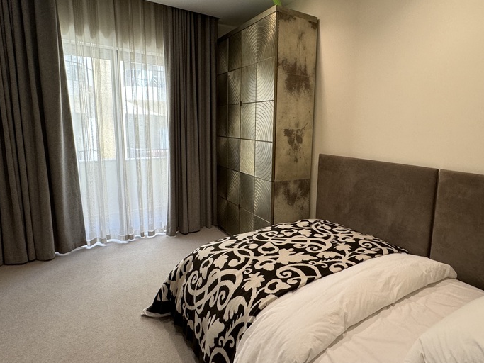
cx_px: 276
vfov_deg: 63.4
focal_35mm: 21
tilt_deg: -8.7
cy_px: 169
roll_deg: -1.3
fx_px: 294
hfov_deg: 78.5
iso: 200
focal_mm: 2.22
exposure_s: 1/99
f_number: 2.2
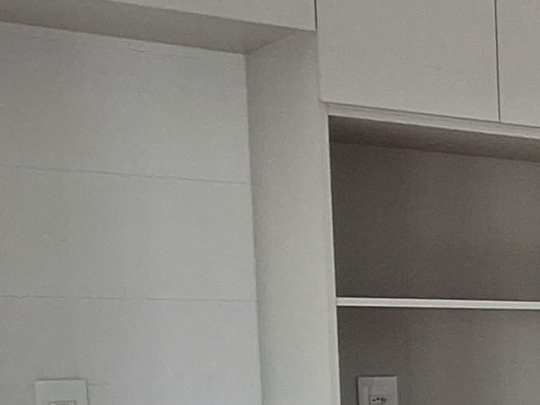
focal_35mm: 79
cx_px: 1228
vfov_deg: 17.9
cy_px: 462
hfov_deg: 15.7
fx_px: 1233
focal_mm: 1.74
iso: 50
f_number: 2.2
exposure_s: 1/120
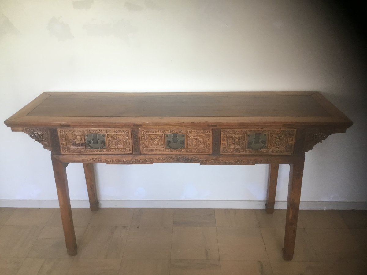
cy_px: 138
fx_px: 329
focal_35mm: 31
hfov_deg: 58.4
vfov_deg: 45.4
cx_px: 184
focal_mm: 3.3
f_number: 2.4
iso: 50
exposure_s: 1/33
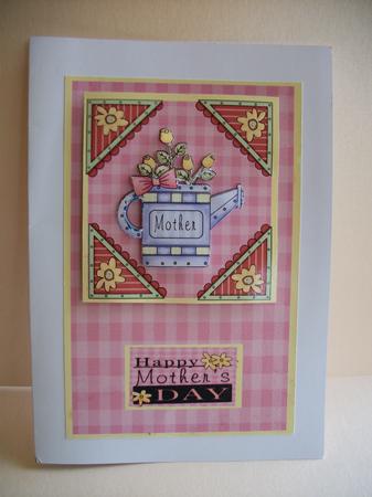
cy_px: 248
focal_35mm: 32
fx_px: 459
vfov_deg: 56.8
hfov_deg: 44.1
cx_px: 186
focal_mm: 5.7
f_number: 2.9
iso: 80
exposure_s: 1/50
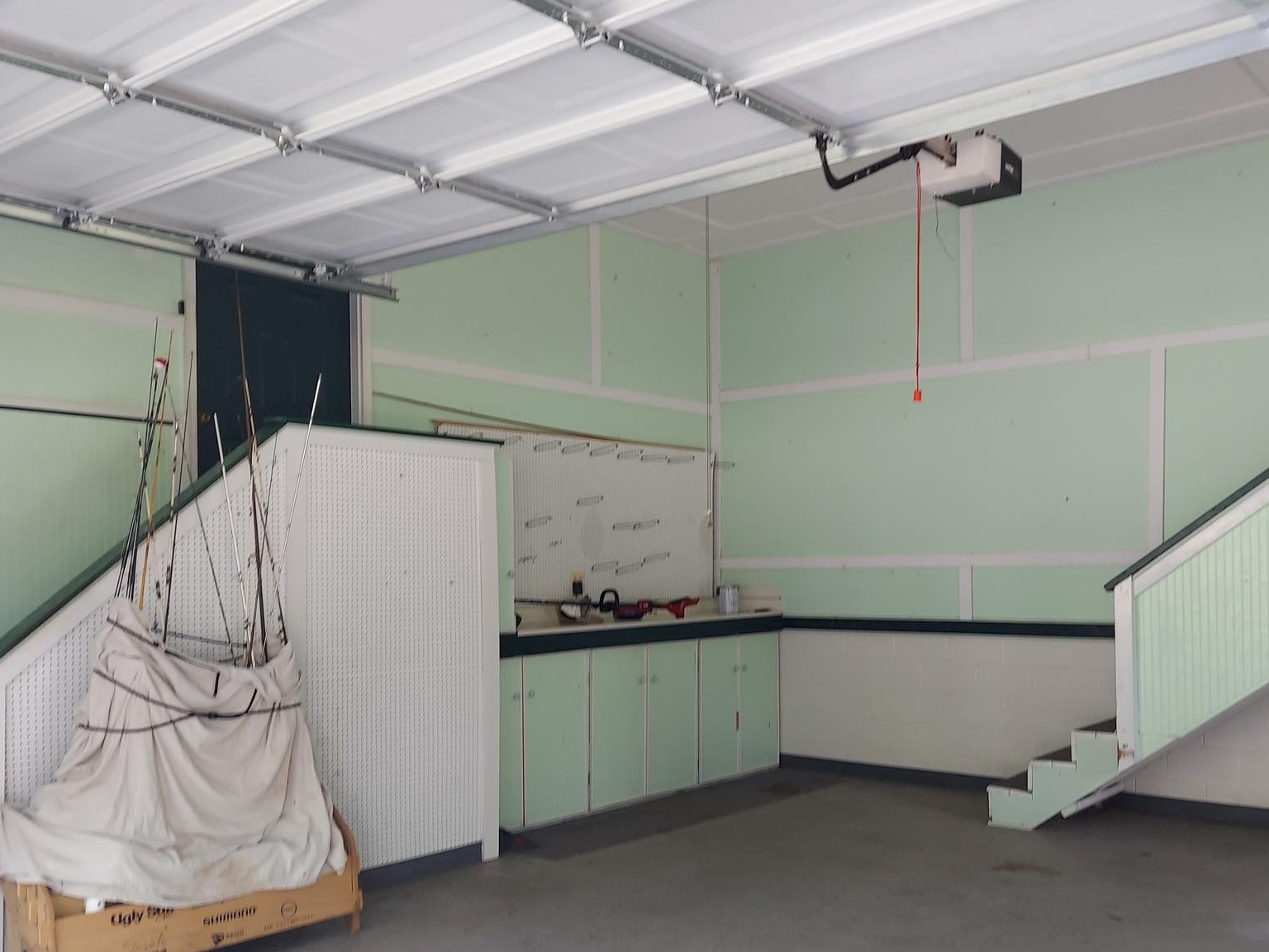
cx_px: 770
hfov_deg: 56.3
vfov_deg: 43.9
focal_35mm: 32
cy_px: 586
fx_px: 1173
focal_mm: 5.23
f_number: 1.8
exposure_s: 1/60
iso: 100
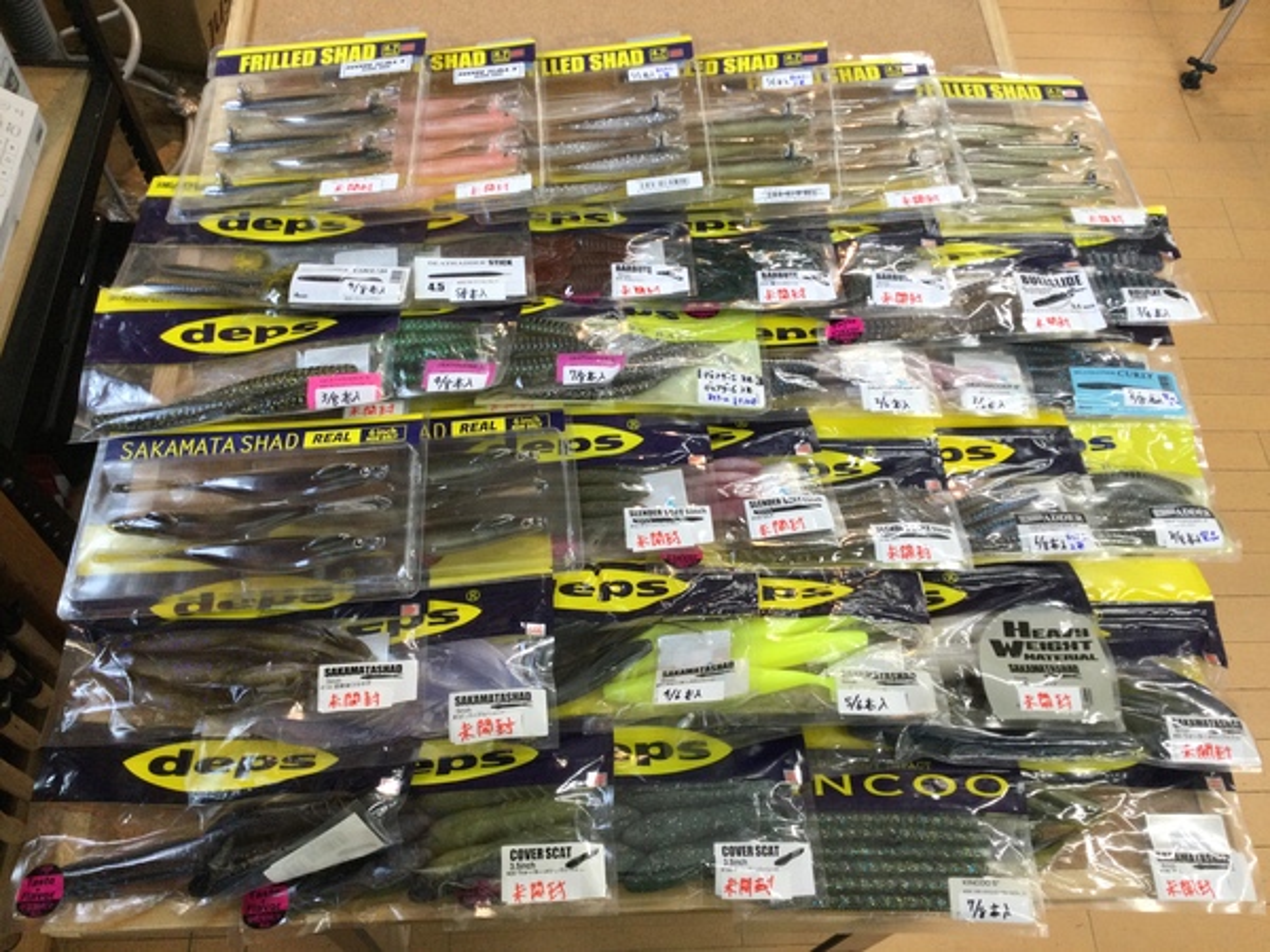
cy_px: 476
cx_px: 635
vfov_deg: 45.4
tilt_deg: -61.0
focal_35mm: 31
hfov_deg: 58.4
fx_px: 1137
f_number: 2.4
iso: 32
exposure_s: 1/30
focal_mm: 3.3
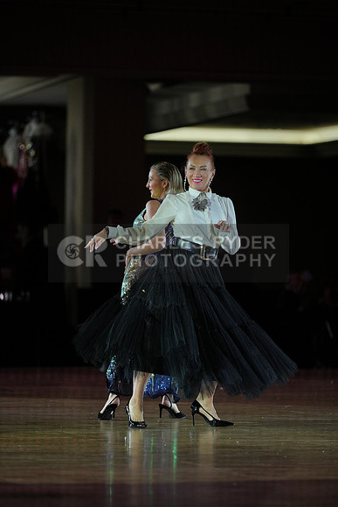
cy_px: 254
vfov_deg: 10.3
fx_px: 2815
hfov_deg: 6.9
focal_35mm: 200
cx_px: 169
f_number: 2.8
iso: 800
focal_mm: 200
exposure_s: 1/800
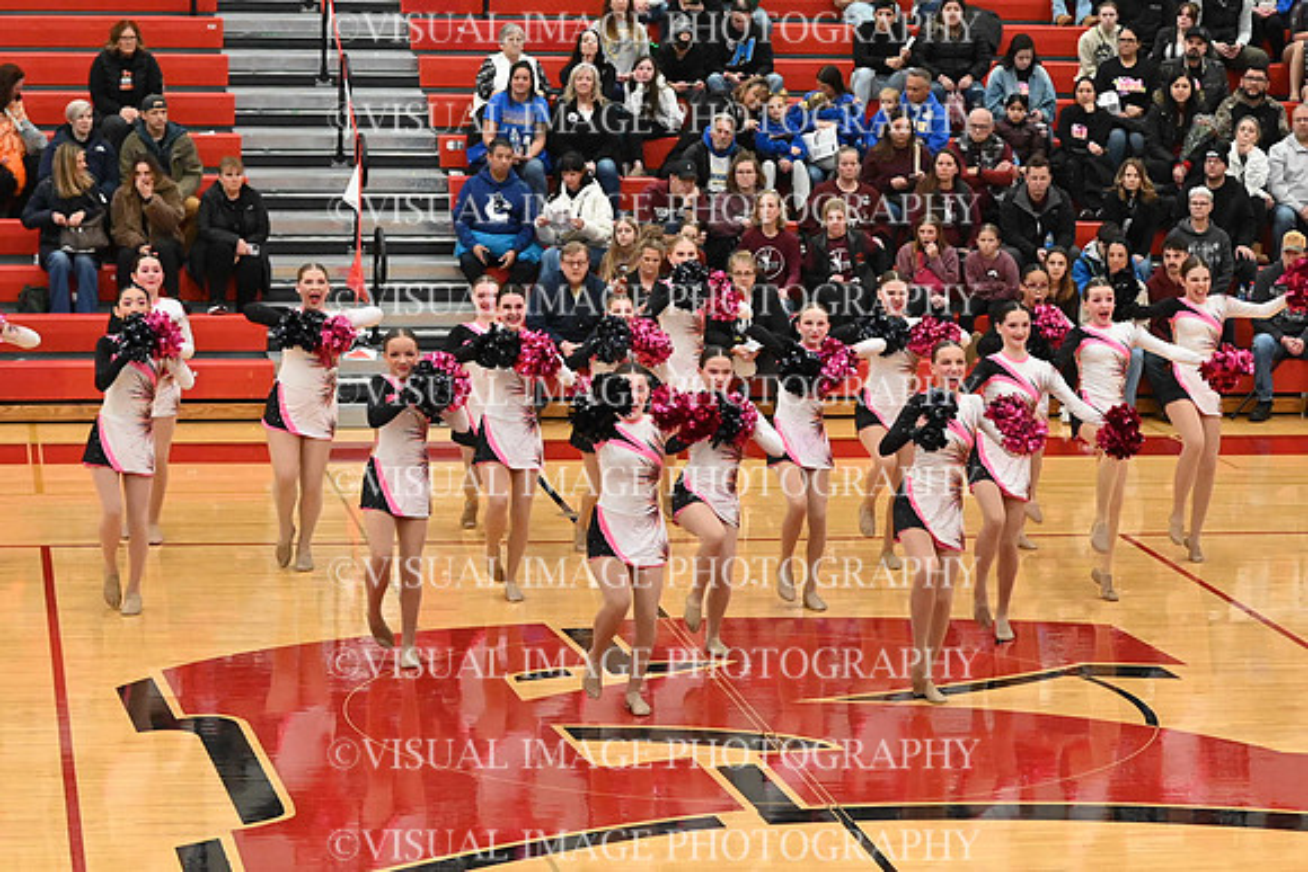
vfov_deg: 13.0
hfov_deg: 19.5
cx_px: 654
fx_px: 3816
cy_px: 436
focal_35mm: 105
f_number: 4
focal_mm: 70
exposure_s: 1/320
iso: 8000
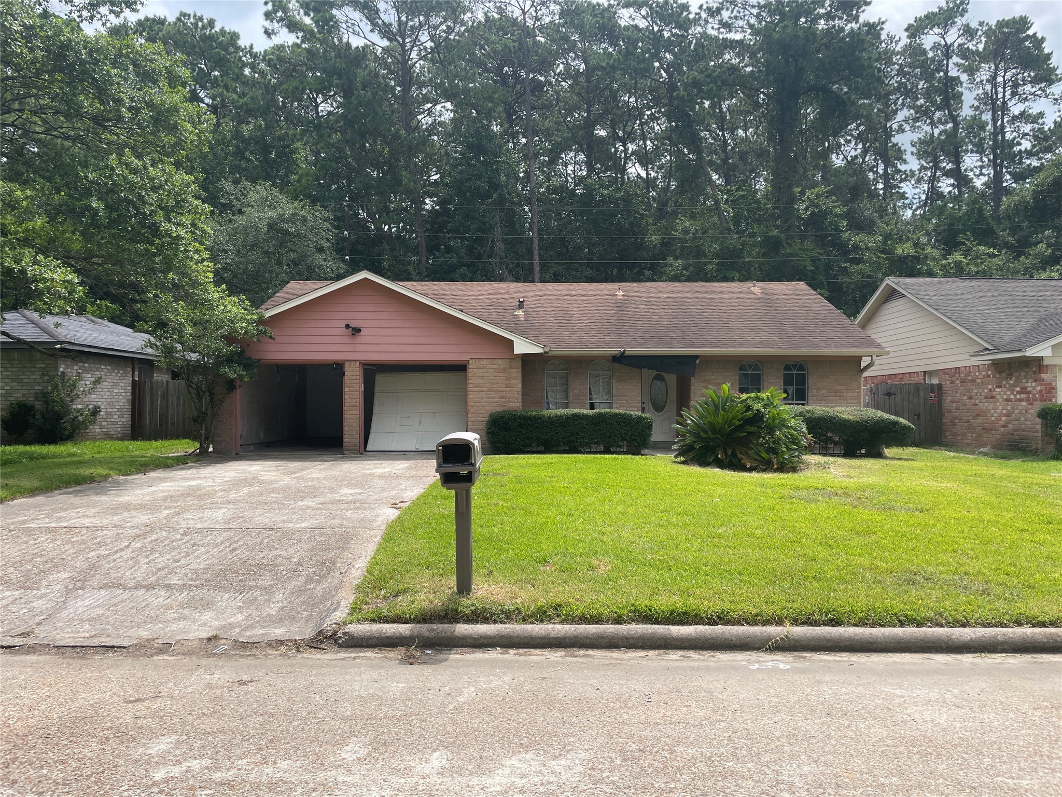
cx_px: 531
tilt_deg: +2.3
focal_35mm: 26
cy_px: 398
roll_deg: +0.0
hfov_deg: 67.3
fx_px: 798
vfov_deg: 53.1
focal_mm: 4.2
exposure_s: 1/3040
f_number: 1.6
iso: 32
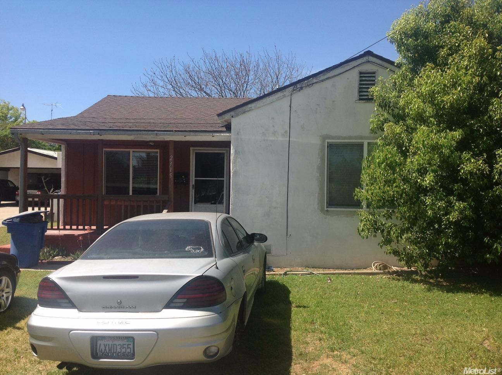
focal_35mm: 35
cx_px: 251
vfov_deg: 40.6
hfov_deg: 52.7
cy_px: 188
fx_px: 507
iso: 80
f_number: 2.4
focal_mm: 4.28
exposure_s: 1/1209
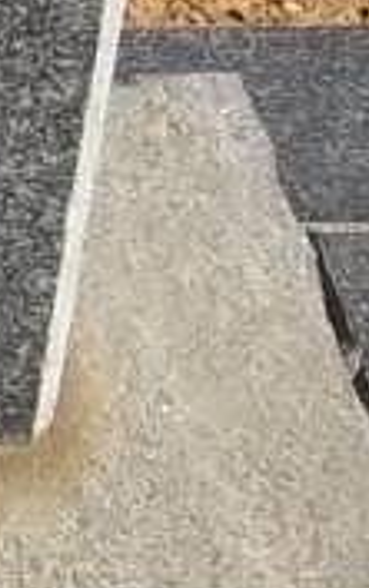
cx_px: -821
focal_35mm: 230
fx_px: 3692
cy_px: -548
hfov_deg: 5.3
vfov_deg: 8.7
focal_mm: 5.7
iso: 80
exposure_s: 1/400
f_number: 5.5
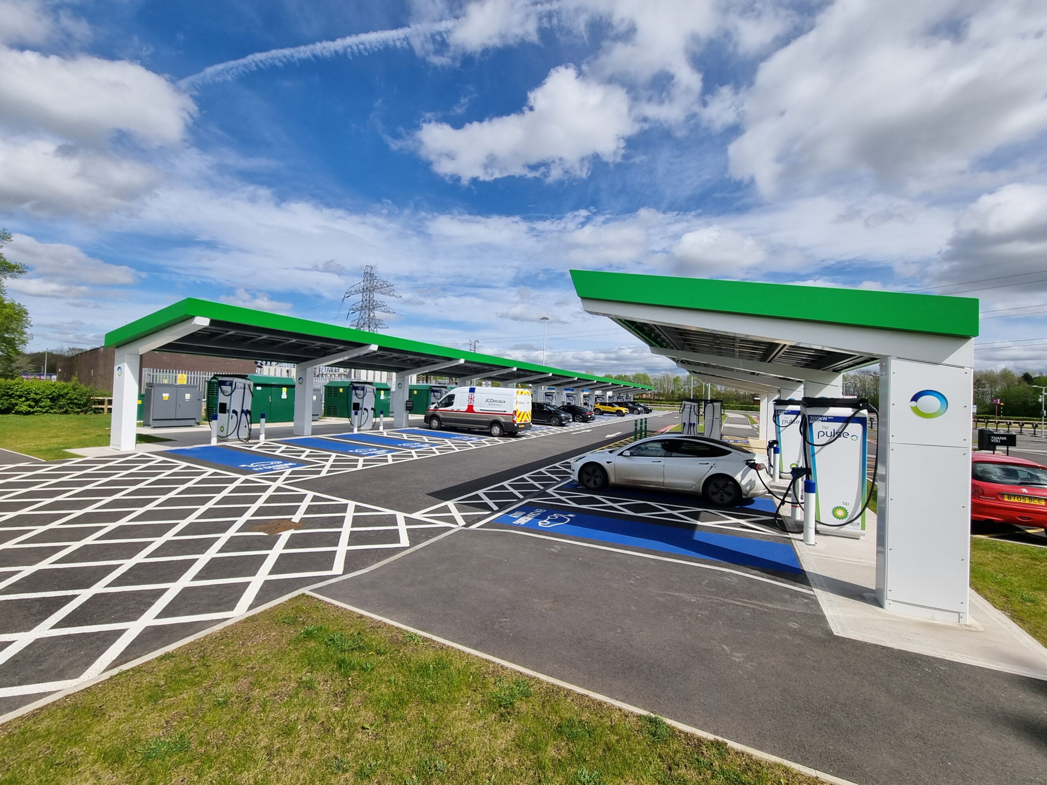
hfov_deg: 106.2
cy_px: 392
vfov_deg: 89.9
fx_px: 393
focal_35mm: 13
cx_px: 524
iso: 50
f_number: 2.2
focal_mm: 2.2
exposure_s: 1/3016
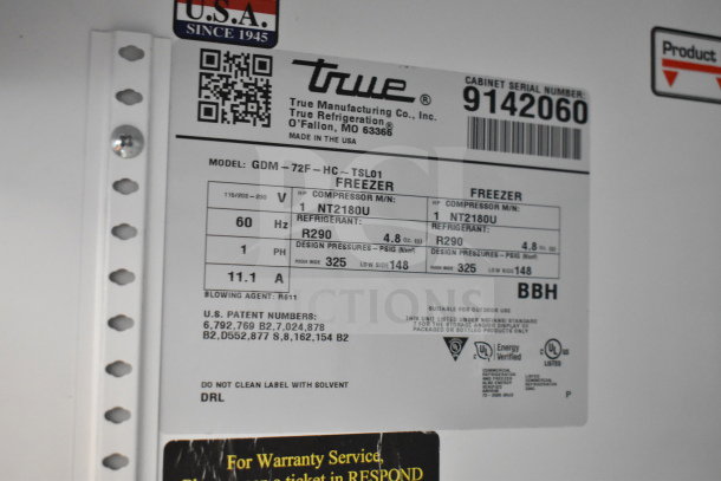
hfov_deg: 41.1
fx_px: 962
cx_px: 360
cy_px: 240
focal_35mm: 48
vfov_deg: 28.1
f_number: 4.5
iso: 4500
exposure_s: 1/50
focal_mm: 32
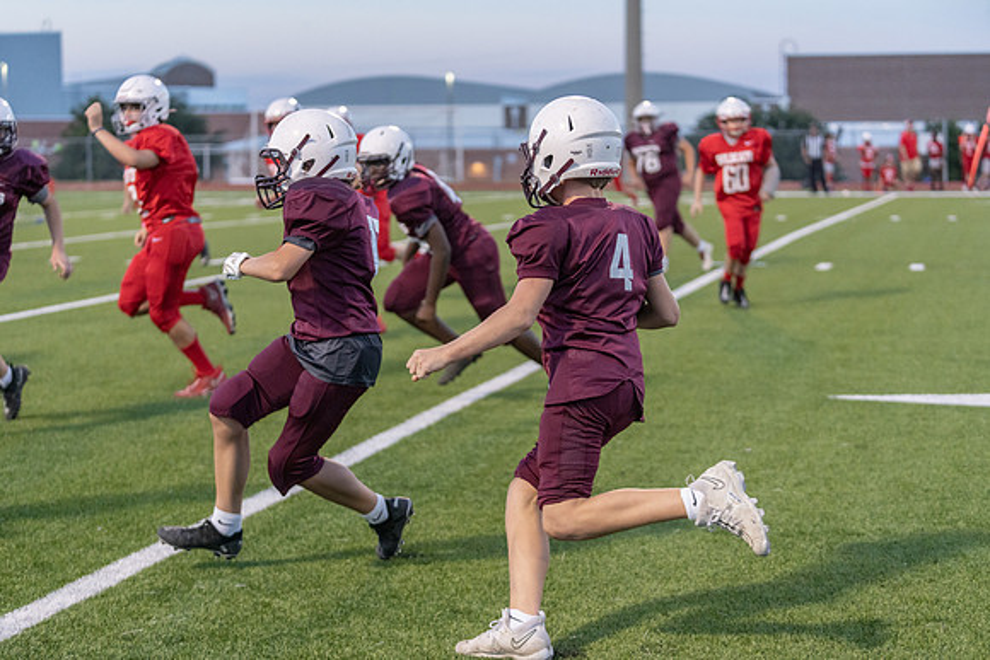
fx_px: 1925
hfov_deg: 28.8
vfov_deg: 19.5
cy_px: 330
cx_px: 495
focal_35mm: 70
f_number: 2.8
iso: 3200
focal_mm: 70
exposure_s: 1/1250
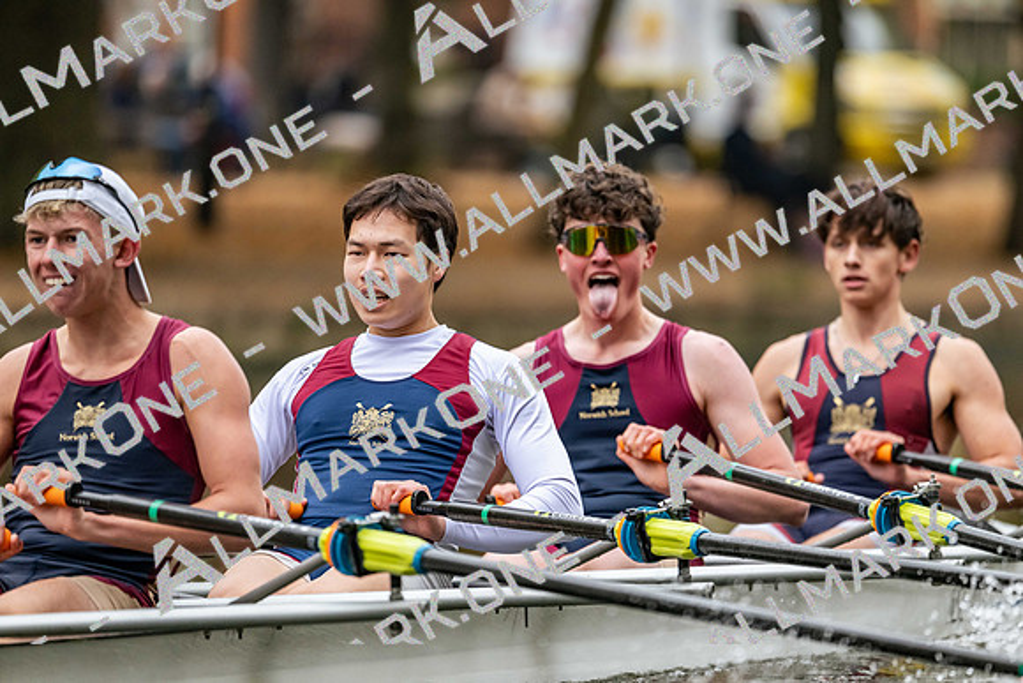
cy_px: 342
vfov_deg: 3.4
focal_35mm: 400
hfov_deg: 5.2
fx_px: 11369
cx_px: 512
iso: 2500
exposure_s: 1/2500
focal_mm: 400
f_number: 4.5
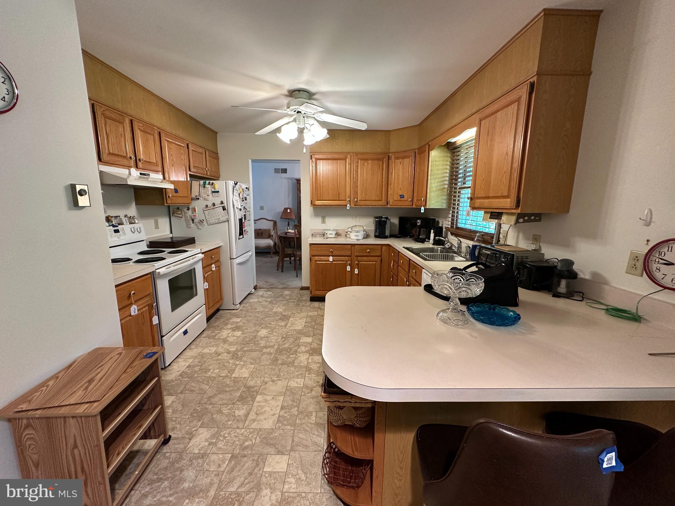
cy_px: 253
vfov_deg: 85.7
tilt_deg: -9.3
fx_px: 273
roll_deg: -0.6
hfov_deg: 102.1
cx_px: 338
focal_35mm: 14
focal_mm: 2.22
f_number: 2.2
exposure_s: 1/60
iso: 320
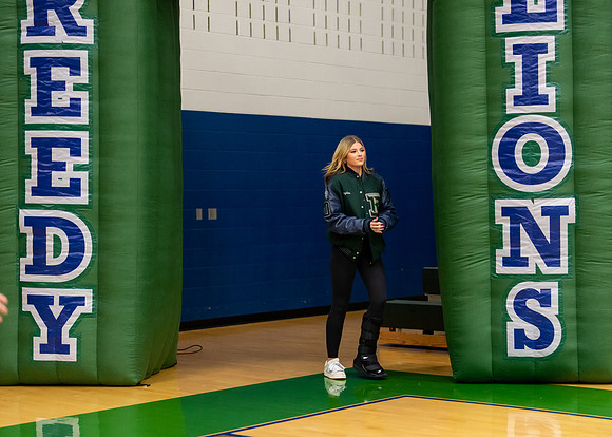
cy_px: 290
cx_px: 353
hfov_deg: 27.6
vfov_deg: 19.8
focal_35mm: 72
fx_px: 1245
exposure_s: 1/1000
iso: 1250
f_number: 1.2
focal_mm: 50
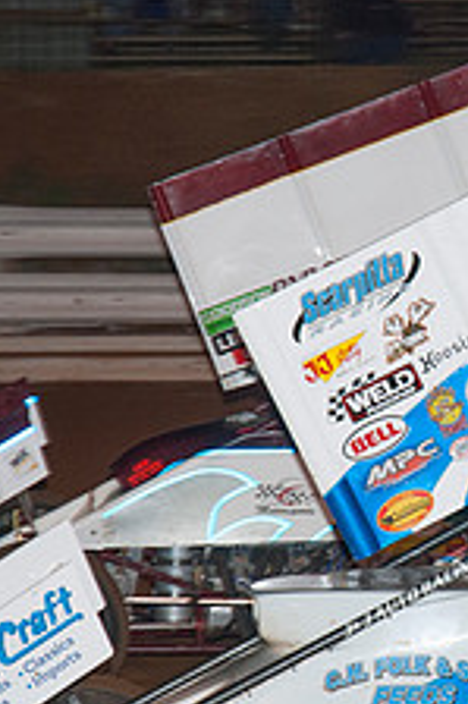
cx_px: 531
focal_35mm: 253
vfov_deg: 8.1
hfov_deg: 5.4
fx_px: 4941
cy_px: 443
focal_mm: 65
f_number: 4.5
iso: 250
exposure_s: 1/125
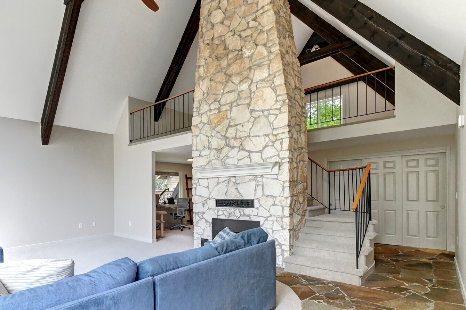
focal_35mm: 19
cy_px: 189
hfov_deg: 86.0
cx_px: 189
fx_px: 246
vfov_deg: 63.8
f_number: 11
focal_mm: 10
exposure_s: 1/15
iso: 3200
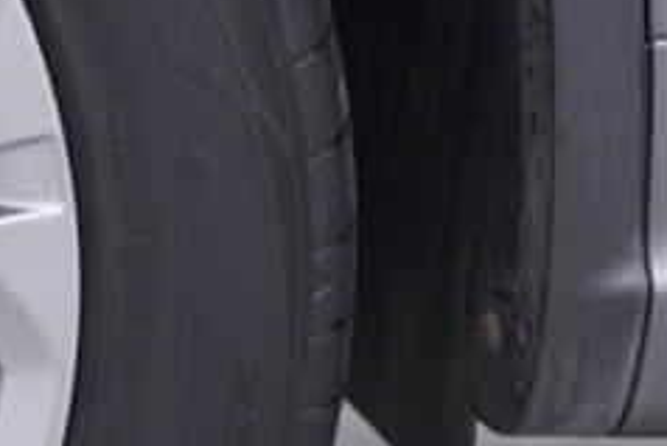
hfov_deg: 9.2
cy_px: 202
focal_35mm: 218
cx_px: -364
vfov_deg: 6.3
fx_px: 4041
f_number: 3.2
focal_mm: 24
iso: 125
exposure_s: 1/50
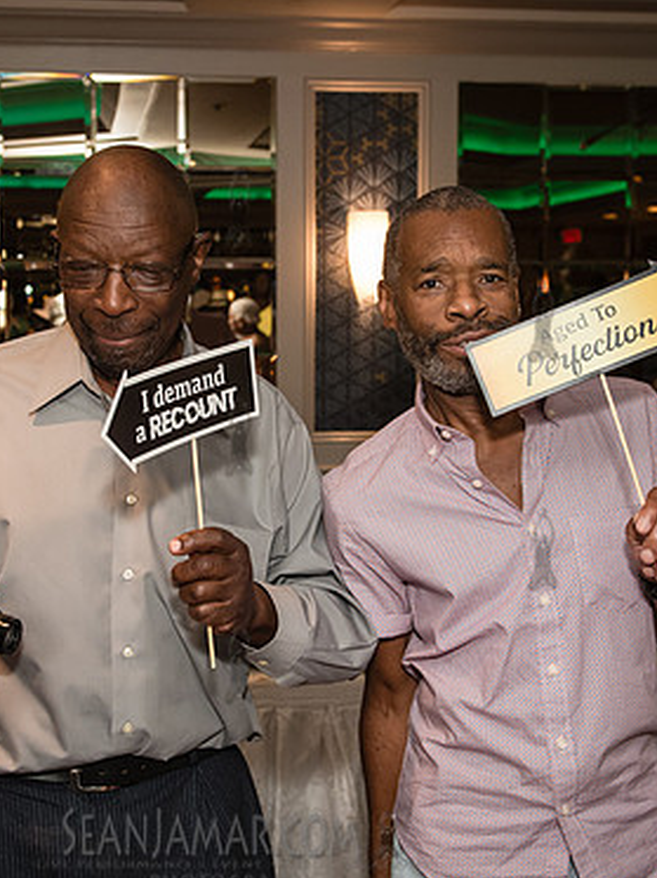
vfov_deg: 33.8
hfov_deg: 25.6
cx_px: 278
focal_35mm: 57
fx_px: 1445
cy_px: 430
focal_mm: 31
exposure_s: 1/200
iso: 1600
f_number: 3.5
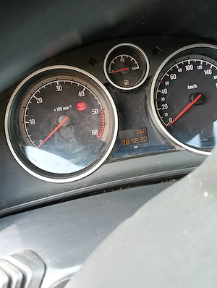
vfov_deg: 65.2
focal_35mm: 27
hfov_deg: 51.5
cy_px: 144
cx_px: 108
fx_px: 225
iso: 160
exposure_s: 1/33.3
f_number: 1.8
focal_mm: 3.98
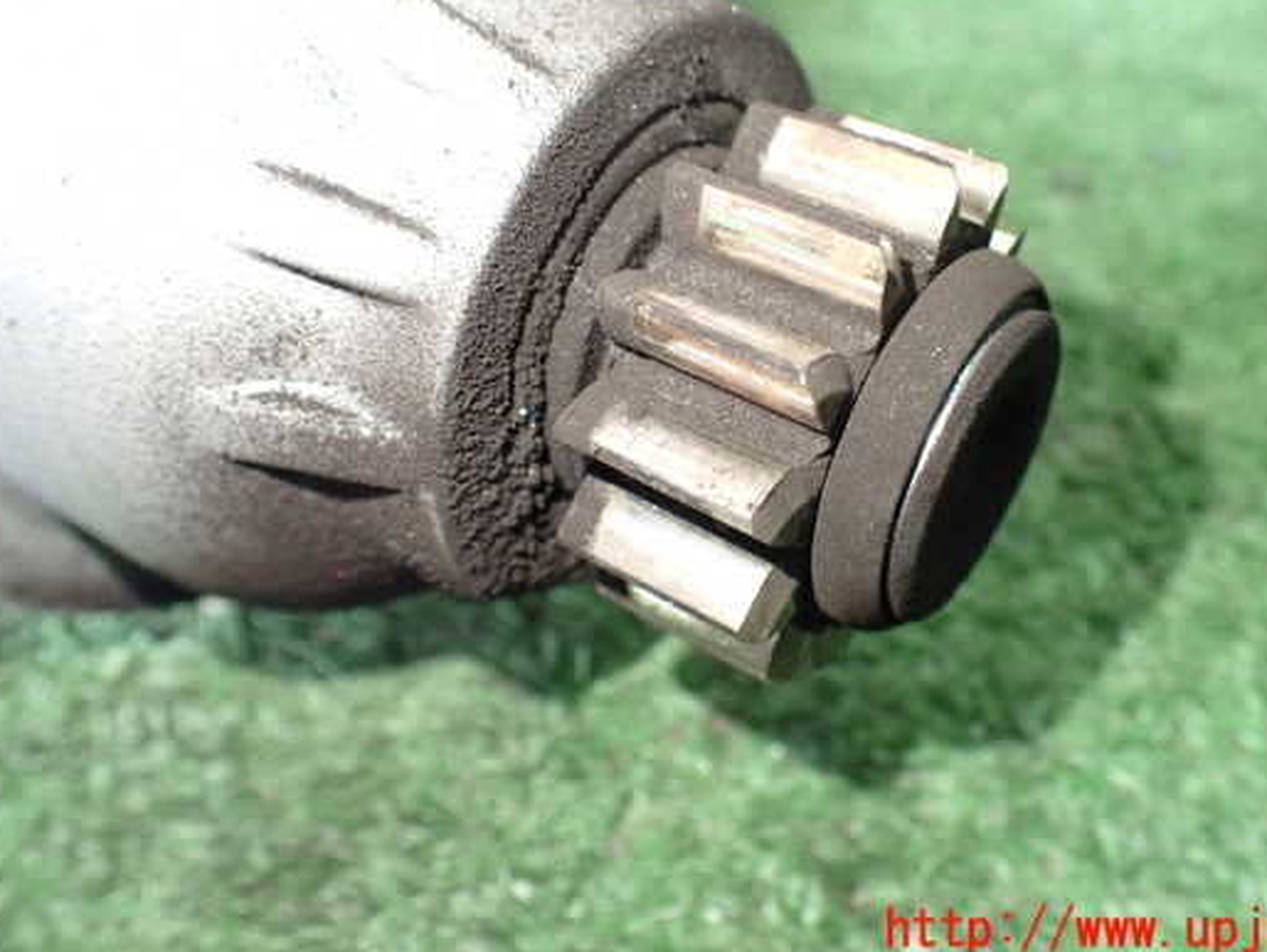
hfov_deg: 52.5
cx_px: 703
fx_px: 1282
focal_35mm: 35
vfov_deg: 40.6
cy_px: 407
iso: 800
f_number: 2.3
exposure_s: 1/60
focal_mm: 5.4
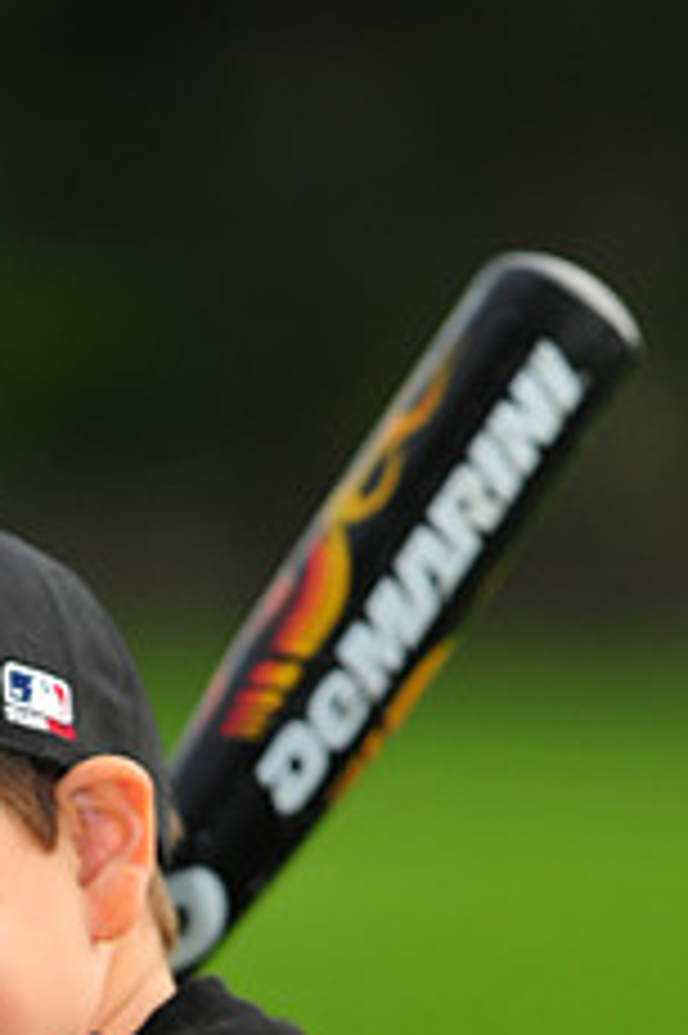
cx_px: 81
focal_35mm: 265
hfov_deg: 5.2
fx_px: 7608
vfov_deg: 7.7
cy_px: 1215
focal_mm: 105
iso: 400
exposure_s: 1/2500
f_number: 4
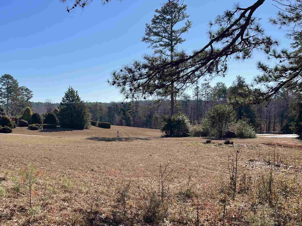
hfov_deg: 47.3
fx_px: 332
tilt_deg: -8.5
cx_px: 78
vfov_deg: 37.2
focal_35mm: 38
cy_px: 155
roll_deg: +2.0
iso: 32
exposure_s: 1/2924
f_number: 1.6
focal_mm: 5.1
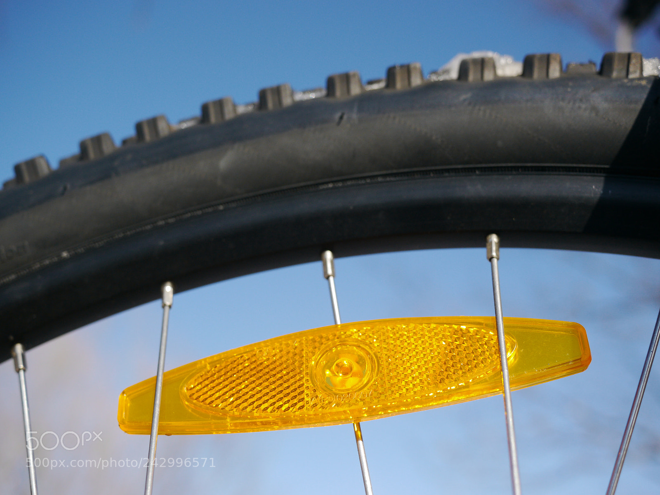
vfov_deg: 36.0
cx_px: 330
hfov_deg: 46.8
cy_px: 248
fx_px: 763
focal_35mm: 40
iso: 160
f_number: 2.8
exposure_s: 1/1600
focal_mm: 20
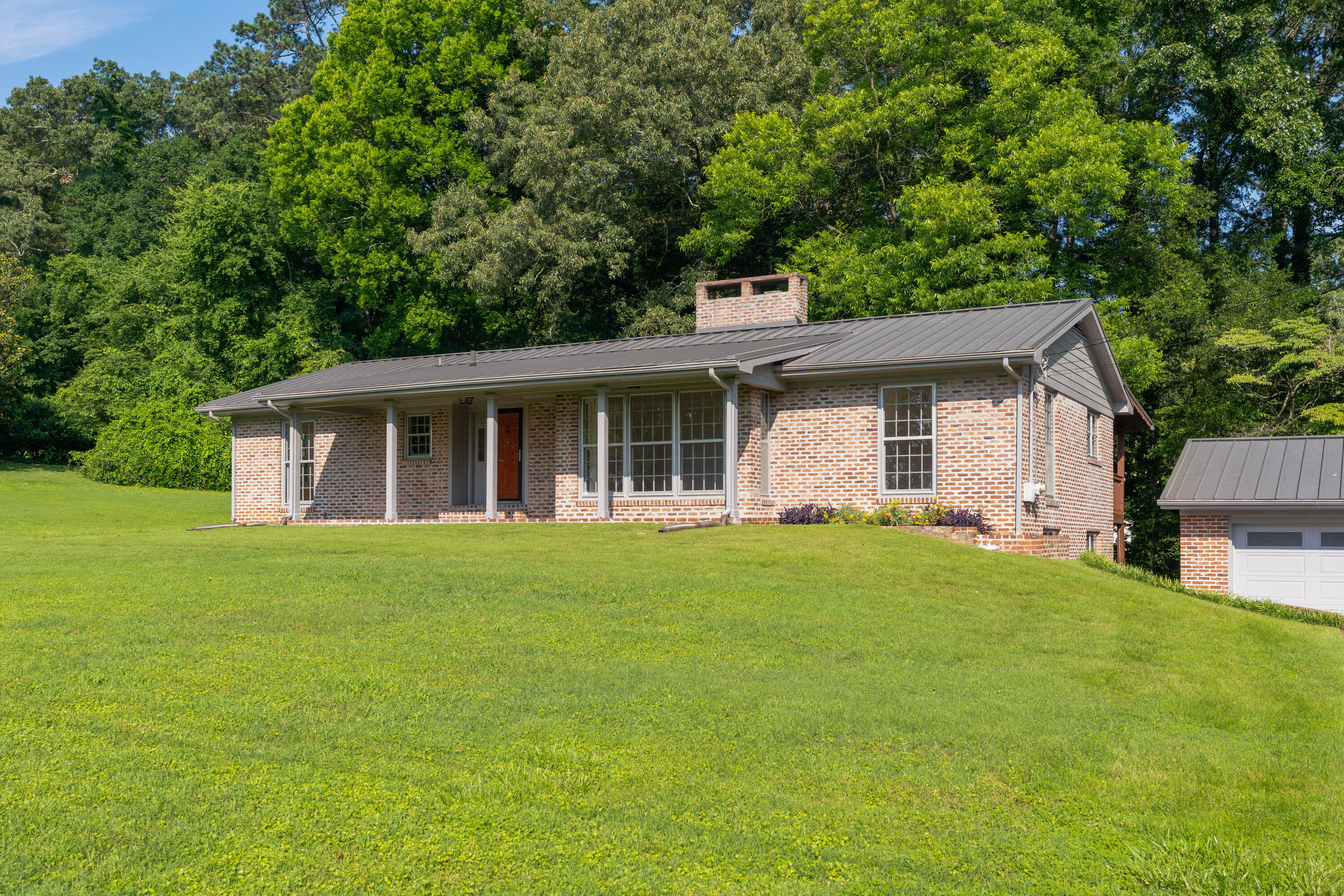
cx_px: 672
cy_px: 448
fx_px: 1269
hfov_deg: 55.8
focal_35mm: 34
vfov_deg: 38.9
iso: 320
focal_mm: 34
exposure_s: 1/500
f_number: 7.1
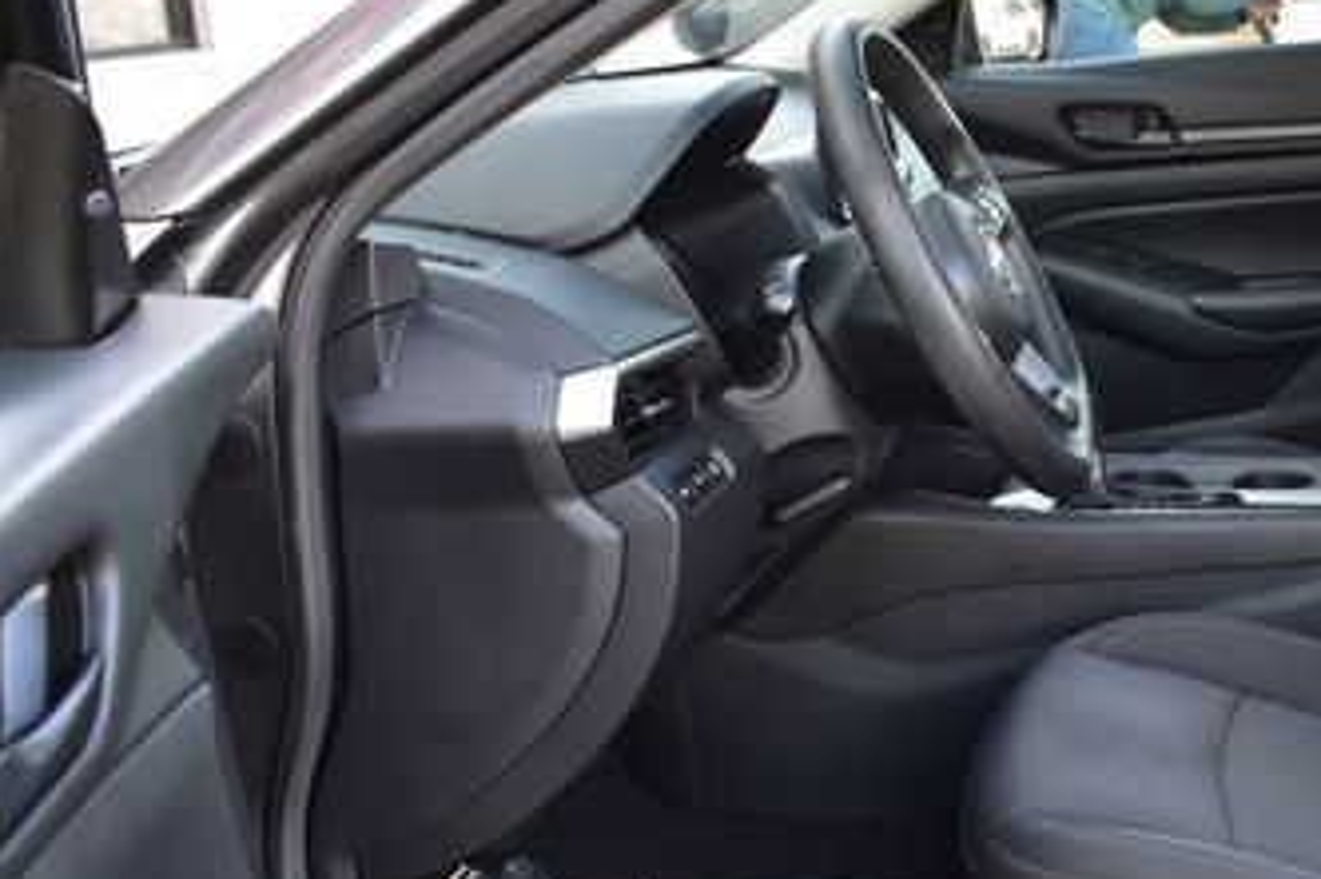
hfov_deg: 36.3
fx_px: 1907
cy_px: 573
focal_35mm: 52
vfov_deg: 25.8
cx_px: 1138
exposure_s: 1/25
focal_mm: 18
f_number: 7.1
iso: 400
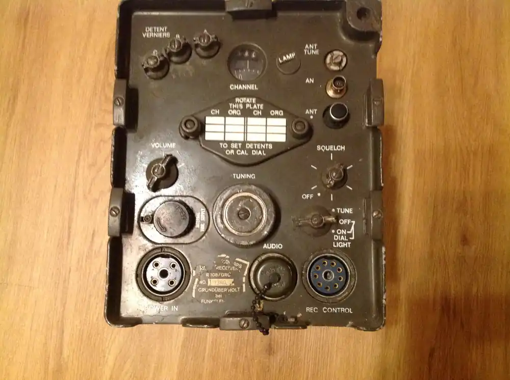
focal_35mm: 35
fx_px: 515
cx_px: 255
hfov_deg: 52.7
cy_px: 190
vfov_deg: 40.6
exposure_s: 1/15
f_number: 2.4
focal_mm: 4.28
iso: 640
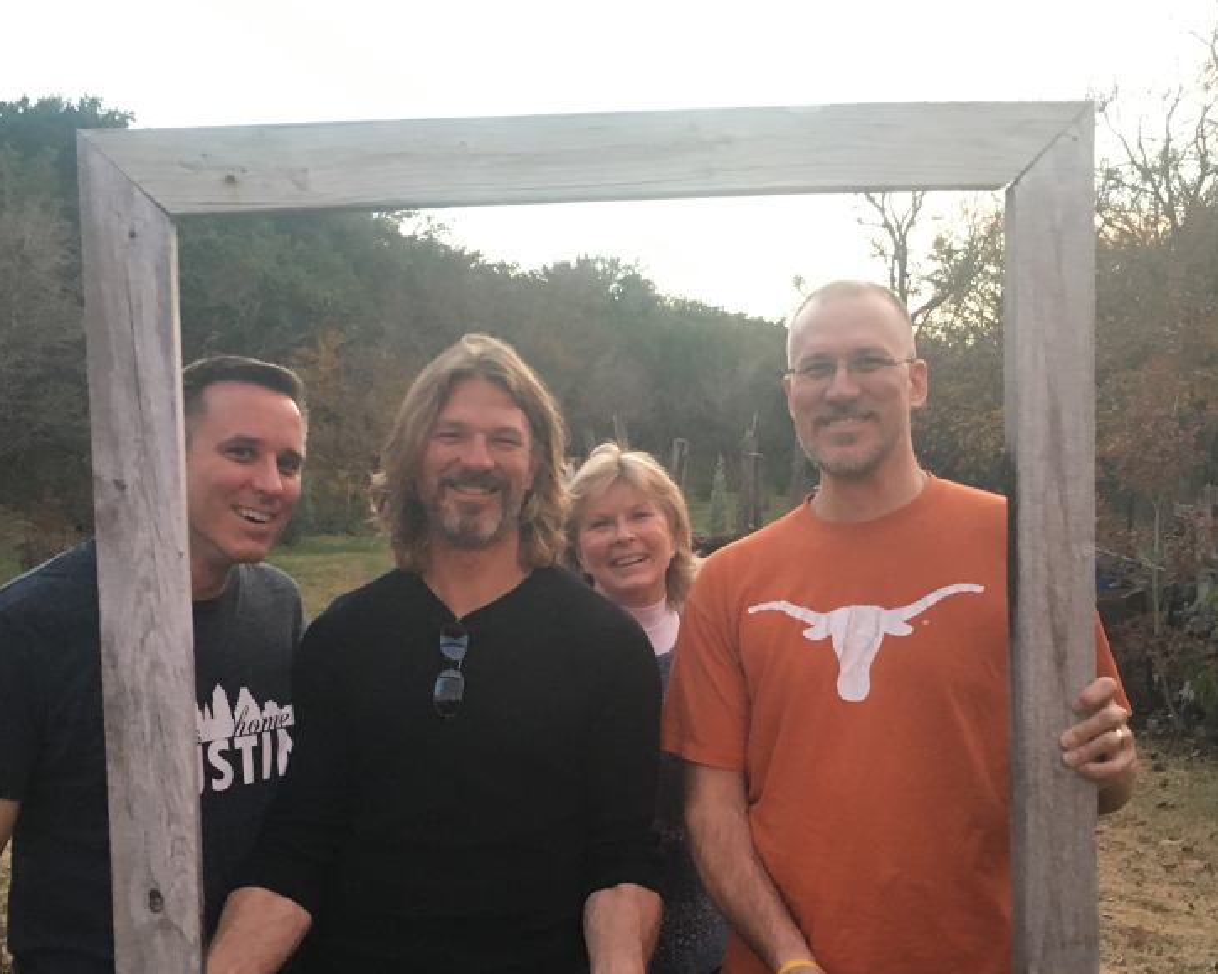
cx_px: 615
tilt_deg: -5.2
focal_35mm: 40
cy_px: 638
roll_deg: -1.1
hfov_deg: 45.8
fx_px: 1442
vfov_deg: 37.0
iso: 200
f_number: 2.2
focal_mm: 4.15
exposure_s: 1/24
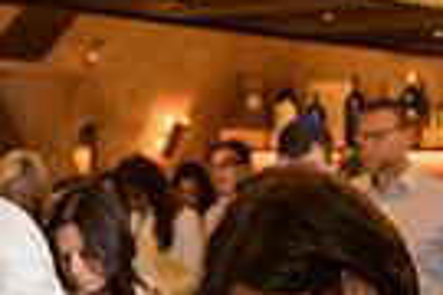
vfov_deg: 11.6
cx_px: 374
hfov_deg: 17.5
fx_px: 1427
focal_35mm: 116
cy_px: 356
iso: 1600
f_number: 3.2
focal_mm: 27
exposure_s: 1/125
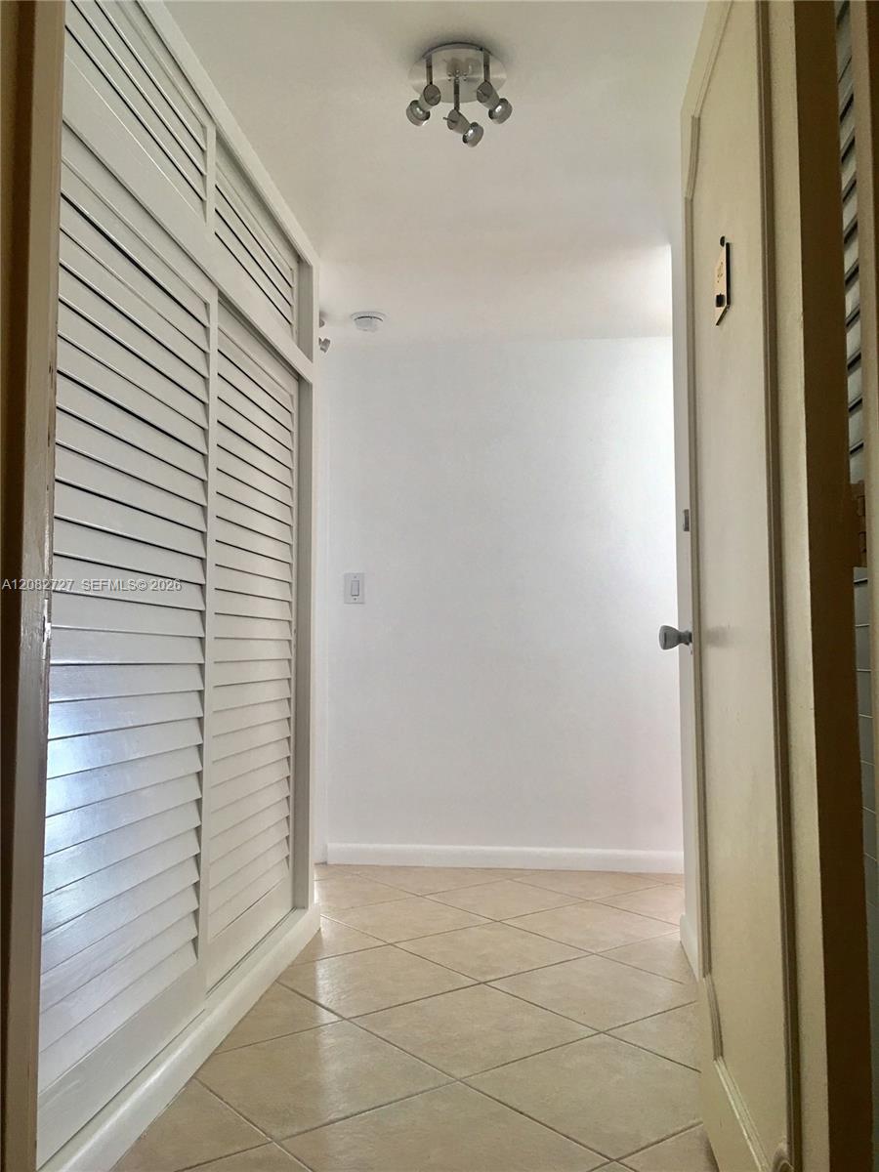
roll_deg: -0.7
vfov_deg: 61.7
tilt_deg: +6.2
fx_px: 982
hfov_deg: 48.2
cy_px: 586
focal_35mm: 29
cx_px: 440
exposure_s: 1/30
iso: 25
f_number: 2.2
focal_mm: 4.15
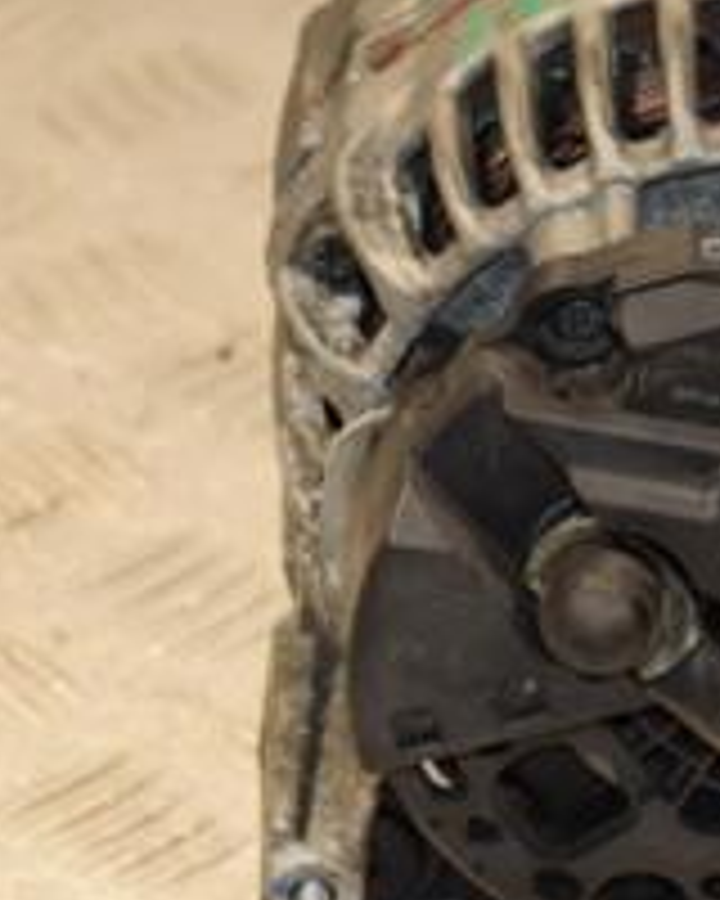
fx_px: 6979
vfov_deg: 7.4
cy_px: 410
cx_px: 666
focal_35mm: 262
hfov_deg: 5.9
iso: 800
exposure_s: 1/200
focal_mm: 62
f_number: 5.3
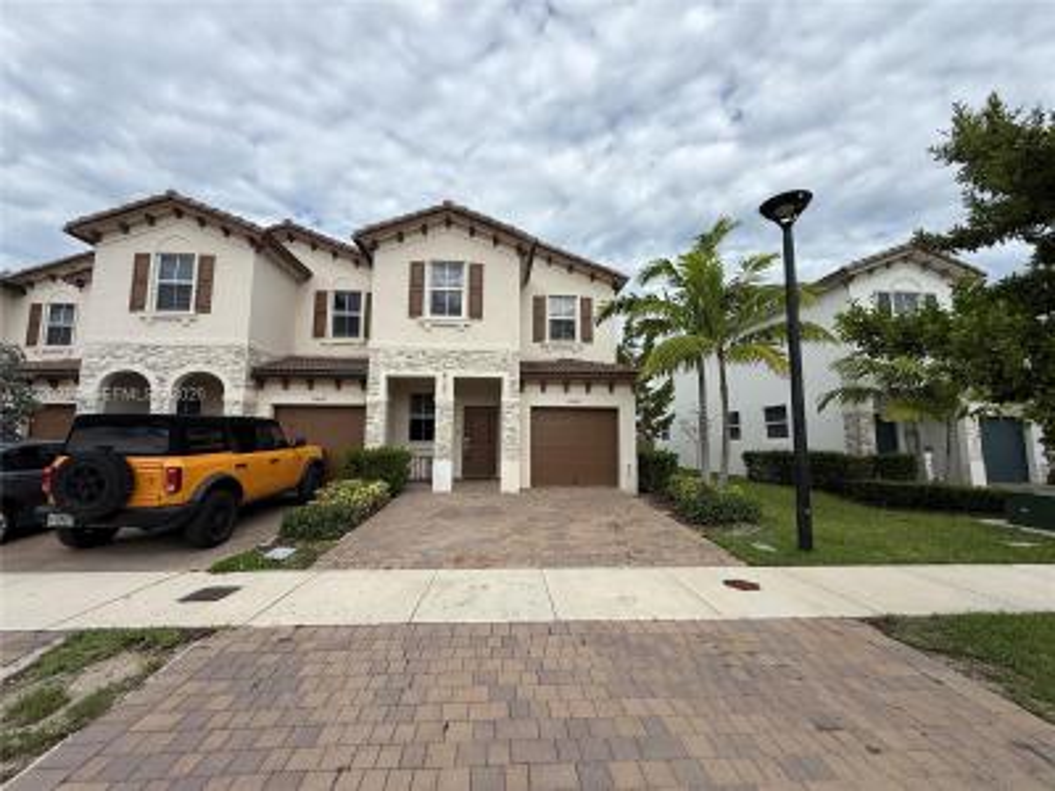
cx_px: 528
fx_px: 427
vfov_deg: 85.7
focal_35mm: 14
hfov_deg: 102.1
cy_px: 396
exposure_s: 1/1745
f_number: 2.2
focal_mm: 2.22
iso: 50
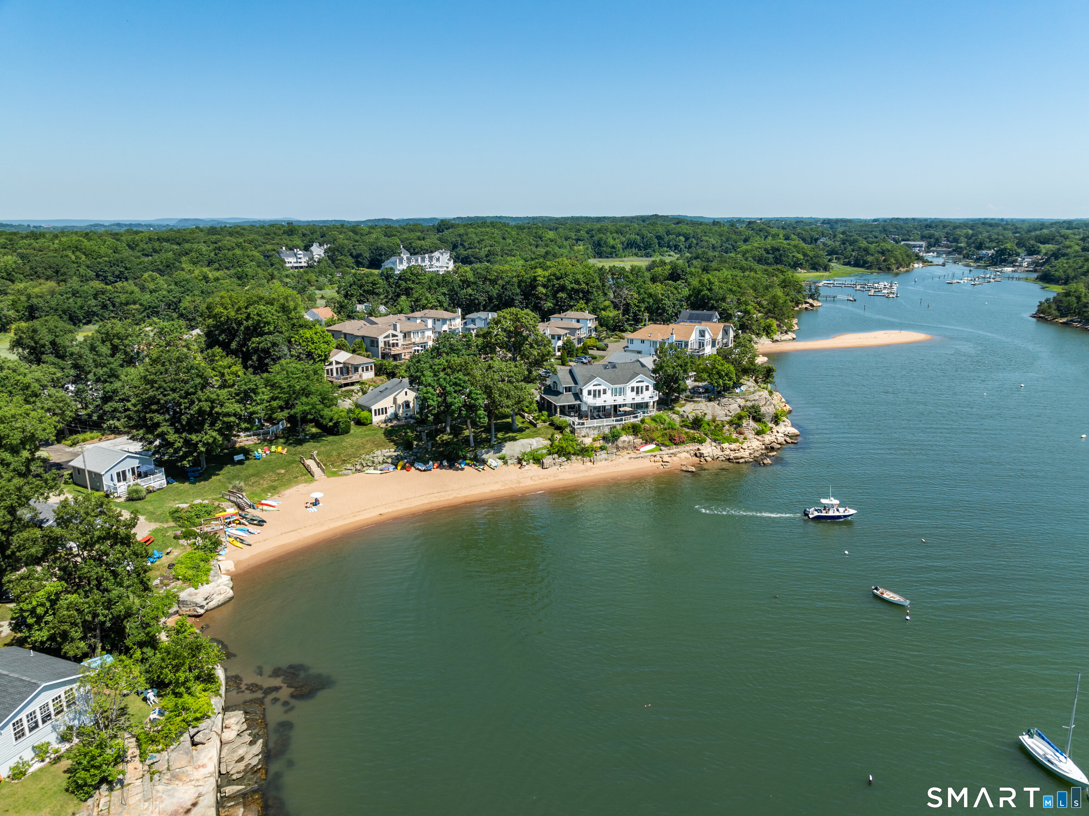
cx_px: 544
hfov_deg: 71.6
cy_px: 408
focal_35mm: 24
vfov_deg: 56.8
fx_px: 755
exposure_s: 1/1250
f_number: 2.8
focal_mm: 12.29
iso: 100
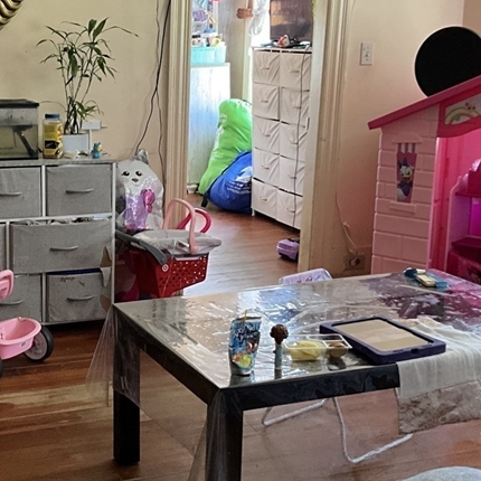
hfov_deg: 28.0
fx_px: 959
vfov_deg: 28.2
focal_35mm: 61
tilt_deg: -11.3
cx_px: 159
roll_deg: -1.1
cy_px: 228
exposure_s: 1/45
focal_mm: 3
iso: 320
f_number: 1.8
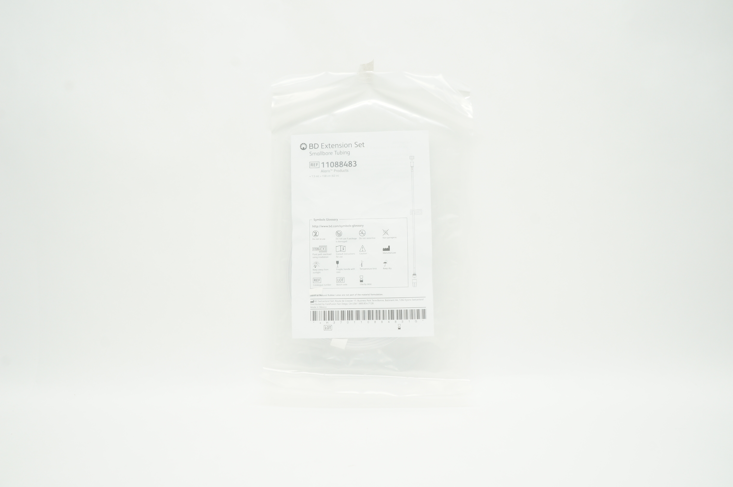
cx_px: 366
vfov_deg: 47.8
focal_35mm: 27
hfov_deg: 67.4
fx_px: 549
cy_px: 244
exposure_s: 1/15
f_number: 11
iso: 400
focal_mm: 18
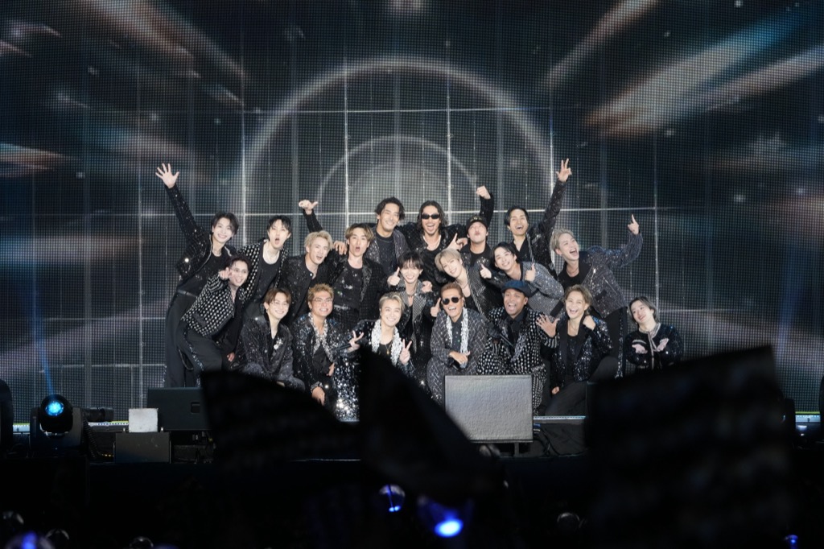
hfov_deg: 11.5
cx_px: 412
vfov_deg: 7.7
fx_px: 4096
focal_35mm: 179
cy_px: 274
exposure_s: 1/640
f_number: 9
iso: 3200
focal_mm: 179
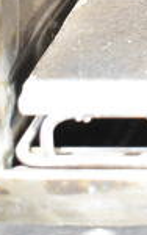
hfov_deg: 7.5
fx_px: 1036
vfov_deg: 12.6
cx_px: 380
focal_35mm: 162
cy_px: -51
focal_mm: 26
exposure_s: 1/40
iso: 5000
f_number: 4
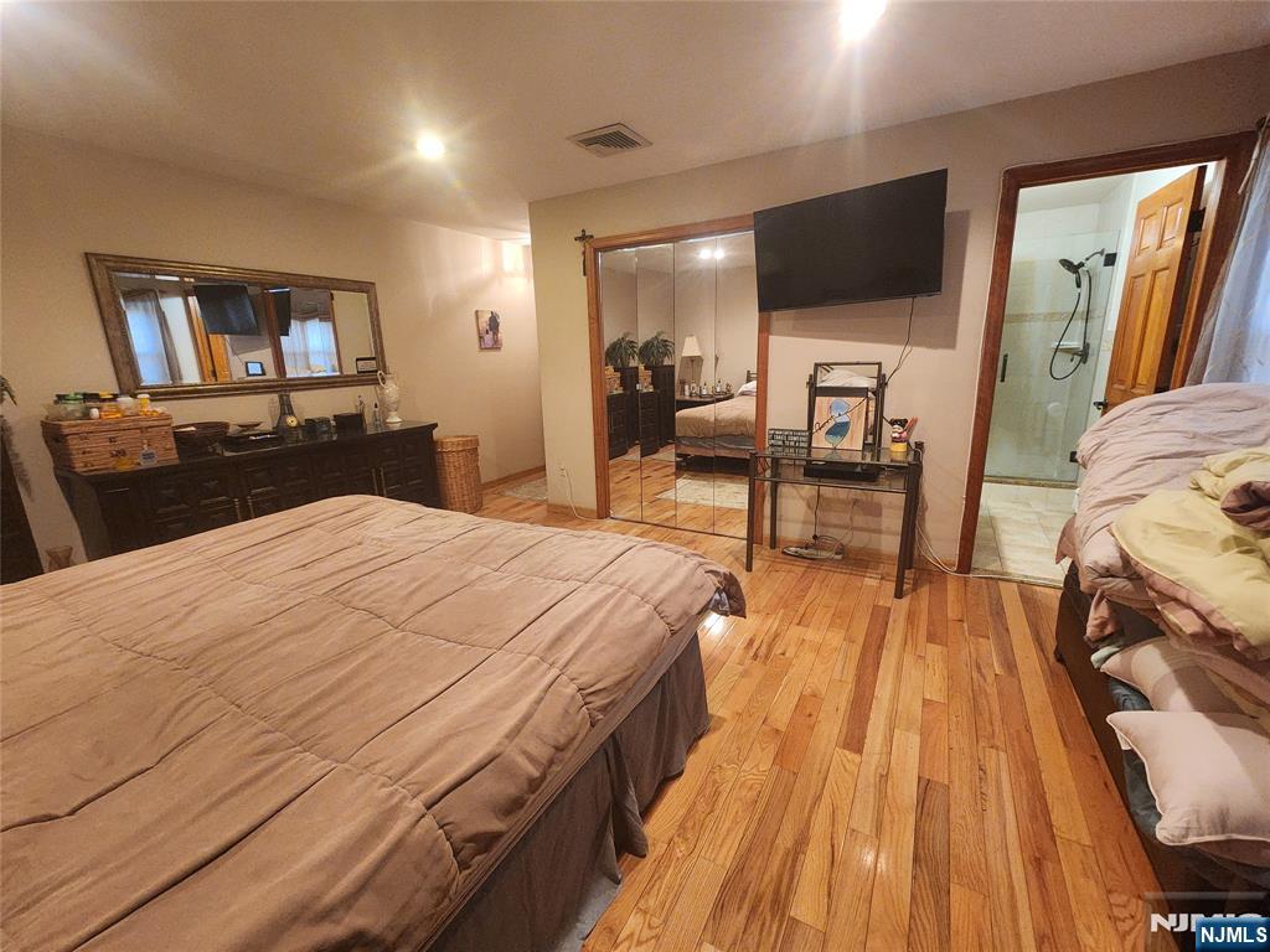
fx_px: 477
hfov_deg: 106.2
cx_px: 635
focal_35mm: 13
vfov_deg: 89.9
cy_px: 476
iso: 640
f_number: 2.2
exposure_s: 1/30
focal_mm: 2.2
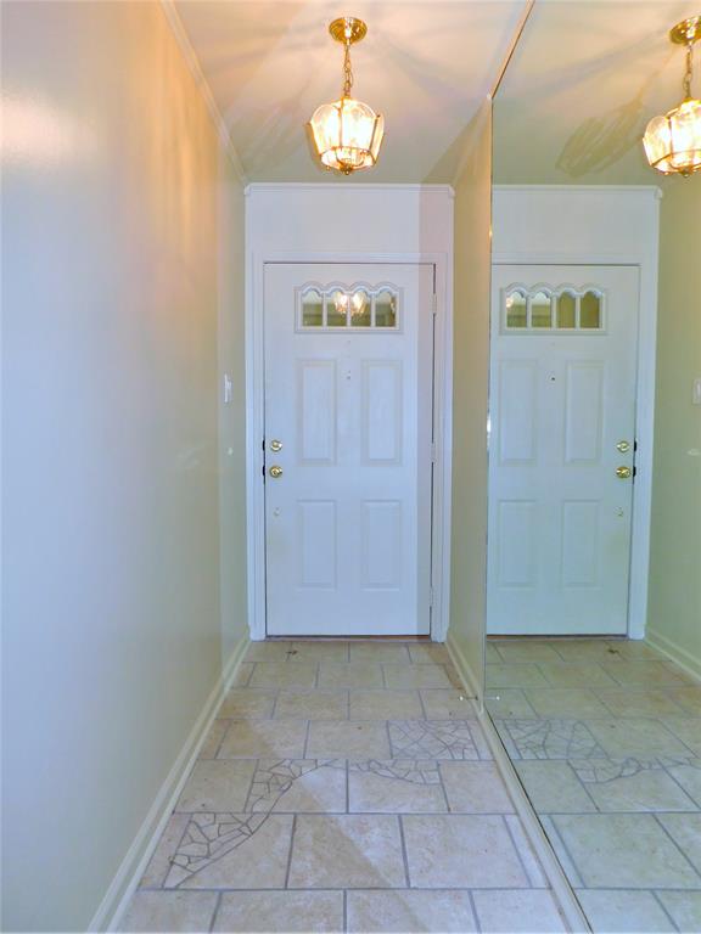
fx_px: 621
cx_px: 350
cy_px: 467
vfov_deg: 73.9
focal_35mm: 23
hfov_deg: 58.9
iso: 200
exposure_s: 1/30
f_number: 3
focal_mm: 4
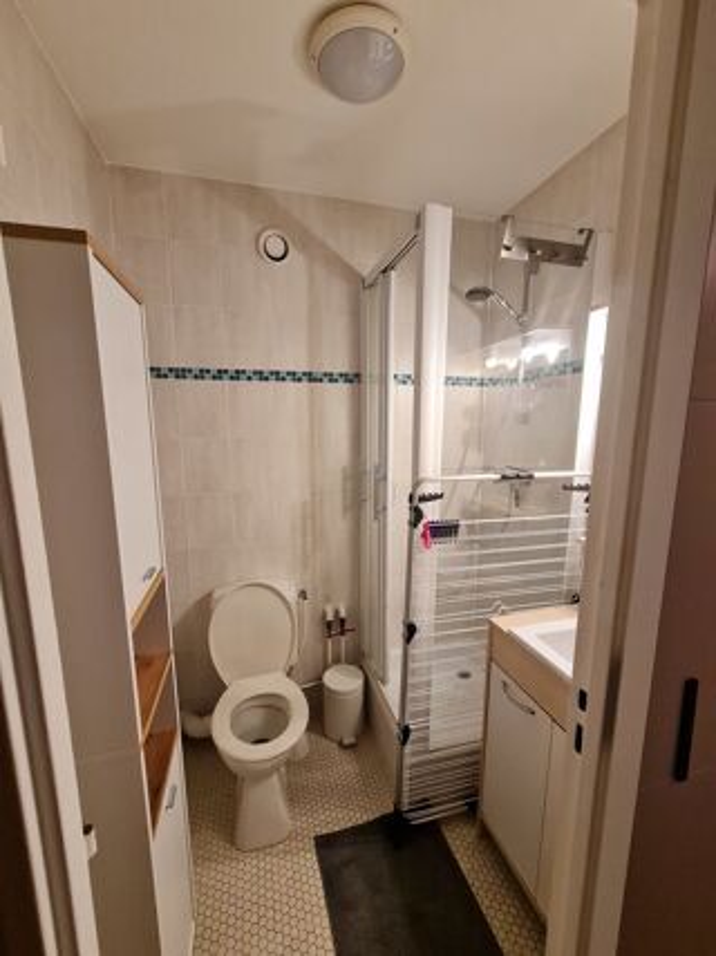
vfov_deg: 106.2
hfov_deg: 89.9
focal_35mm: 13
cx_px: 358
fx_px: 359
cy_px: 478
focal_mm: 2.2
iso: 320
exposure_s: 1/50
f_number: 2.2
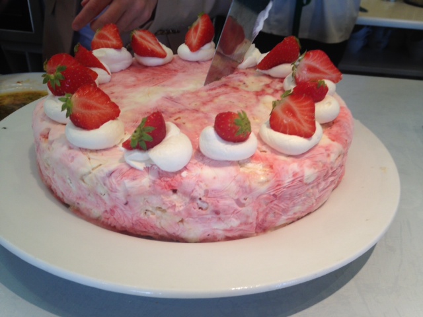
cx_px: 212
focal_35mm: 33
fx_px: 403
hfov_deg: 55.4
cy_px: 158
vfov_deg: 42.9
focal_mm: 4.12
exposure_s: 1/20
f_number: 2.4
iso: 50
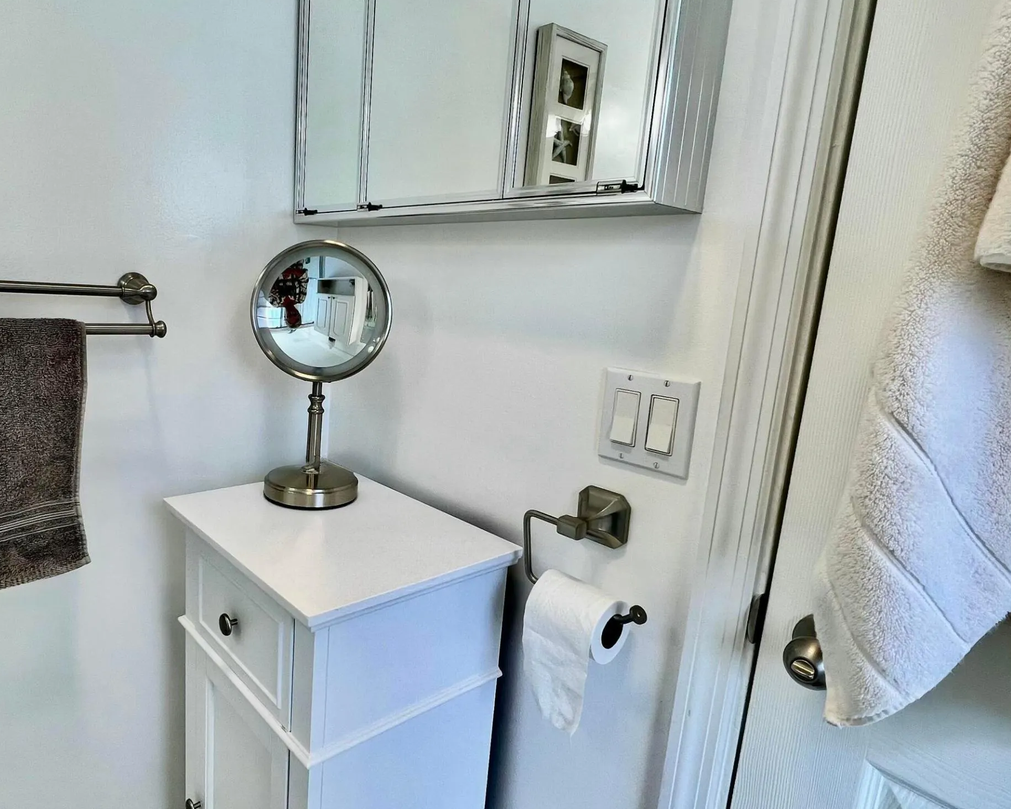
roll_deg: -2.5
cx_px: 389
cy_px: 397
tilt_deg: -10.7
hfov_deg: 79.1
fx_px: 598
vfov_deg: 68.1
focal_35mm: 20
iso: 32
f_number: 1.8
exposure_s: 1/202
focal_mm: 1.57
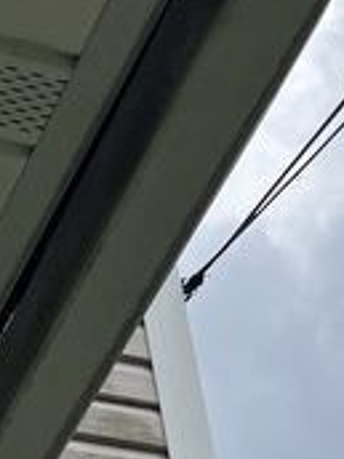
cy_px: 835
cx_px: -80
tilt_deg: +20.7
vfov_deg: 14.3
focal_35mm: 121
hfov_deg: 12.0
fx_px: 1603
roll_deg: +6.5
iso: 50
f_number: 1.6
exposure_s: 1/2513
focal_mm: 5.1
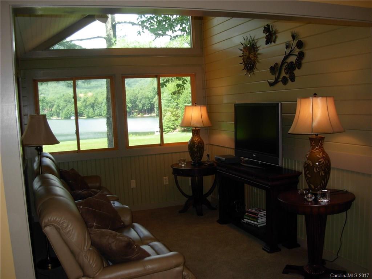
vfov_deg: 37.7
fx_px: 408
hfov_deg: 49.0
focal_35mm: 38
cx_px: 186
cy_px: 140
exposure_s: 1/85.4
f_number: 2.9
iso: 79
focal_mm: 6.3
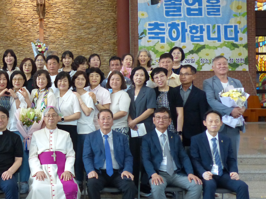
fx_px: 346
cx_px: 33
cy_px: 89
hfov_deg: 39.4
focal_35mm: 45
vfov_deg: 32.2
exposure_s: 1/30
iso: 400
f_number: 2.8
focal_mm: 4.5
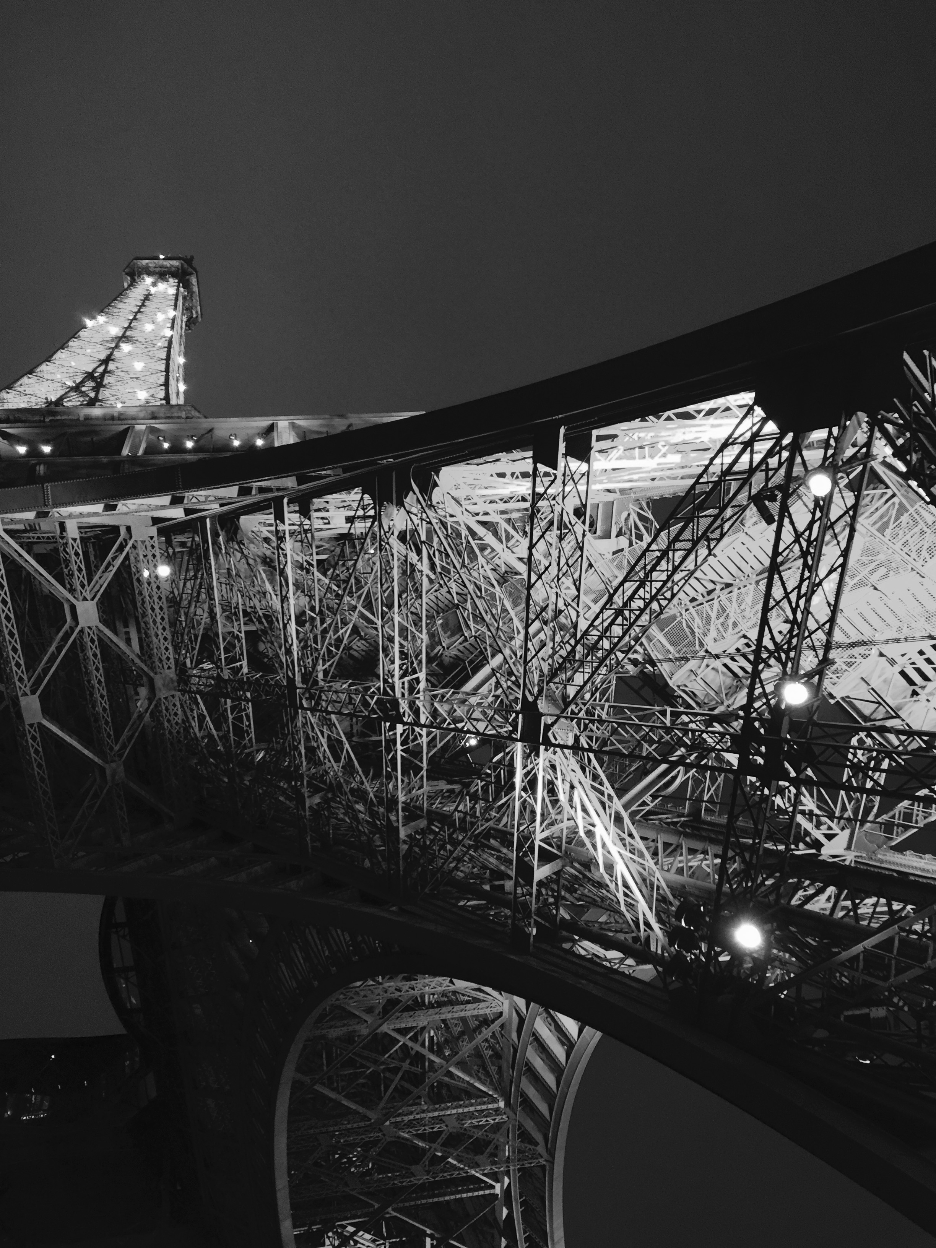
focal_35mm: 29
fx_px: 1046
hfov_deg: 48.2
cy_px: 624
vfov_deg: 61.7
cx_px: 468
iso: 125
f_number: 2.2
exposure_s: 1/17
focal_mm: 4.15
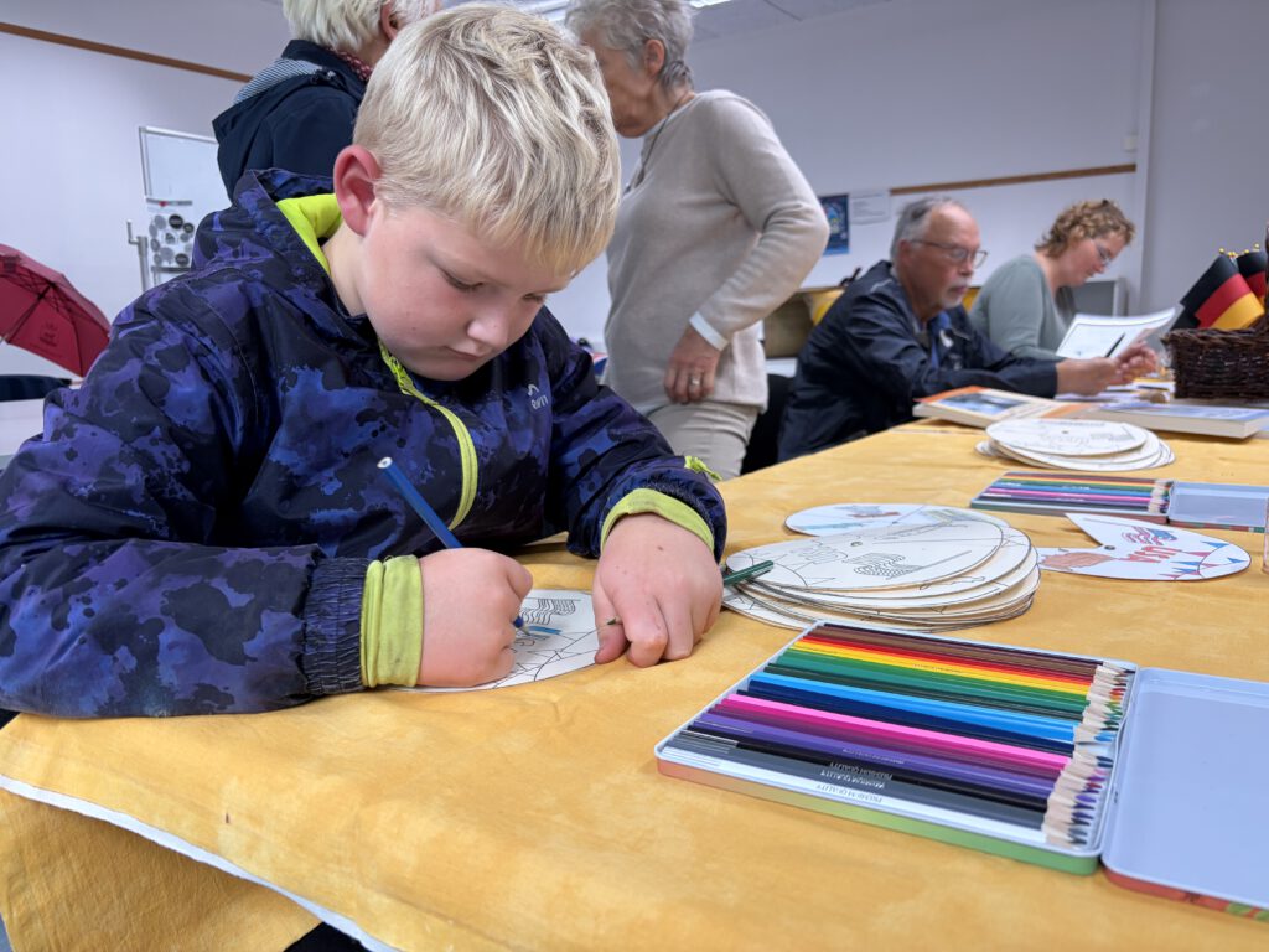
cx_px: 634
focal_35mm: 26
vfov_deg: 53.1
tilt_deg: -8.9
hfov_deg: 67.3
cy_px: 476
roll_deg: +1.8
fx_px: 953
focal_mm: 5.96
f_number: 1.6
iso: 80
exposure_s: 1/50
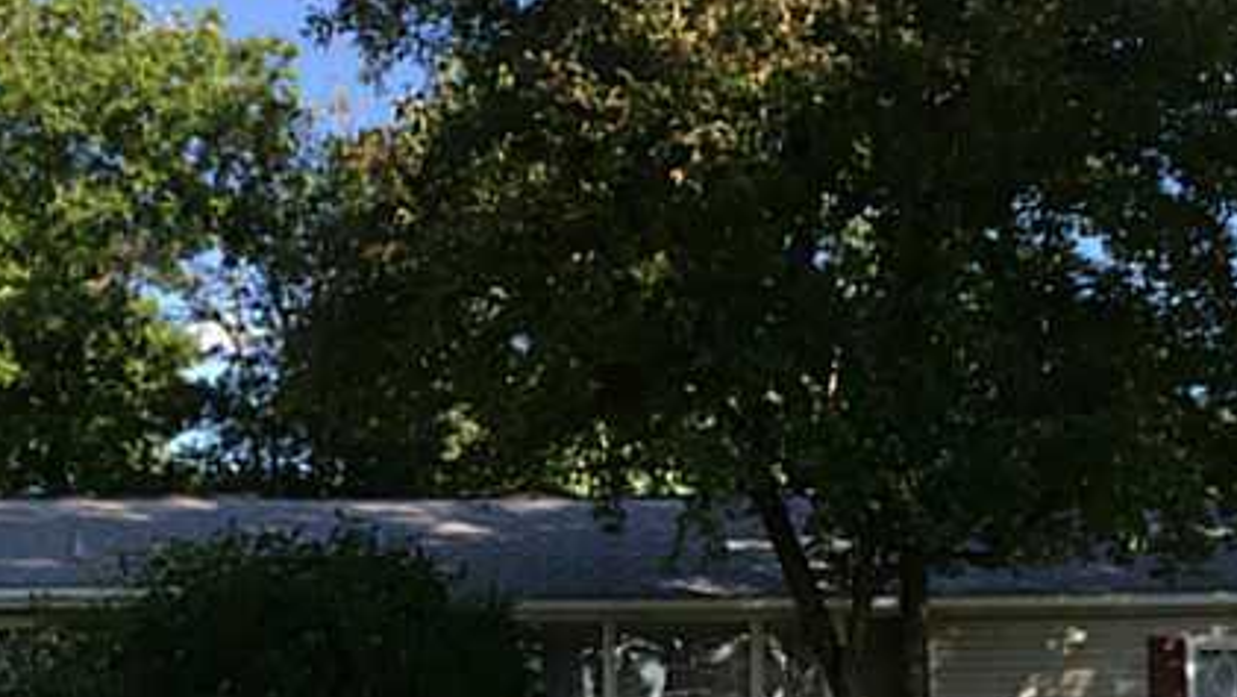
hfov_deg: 34.8
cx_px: 500
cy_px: 732
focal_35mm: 60
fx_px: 1968
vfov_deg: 19.4
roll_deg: +0.2
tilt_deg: +1.0
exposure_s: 1/494
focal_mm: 4.15
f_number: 2.2
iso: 32
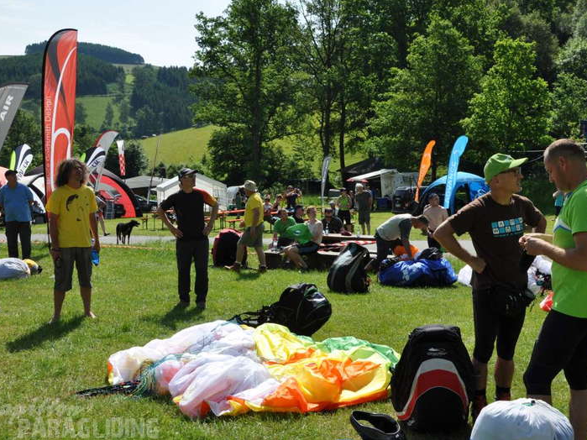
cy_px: 220
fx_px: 831
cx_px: 314
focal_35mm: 49
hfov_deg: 38.9
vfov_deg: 29.7
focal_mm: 30
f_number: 13
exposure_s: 1/160
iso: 200
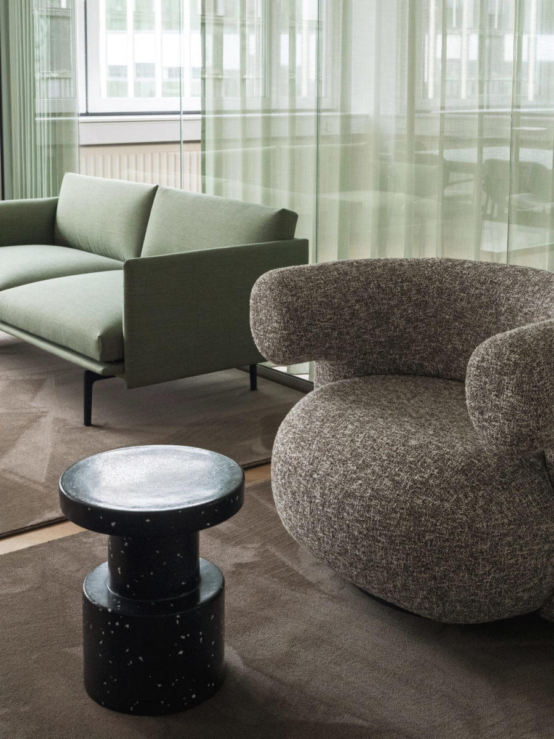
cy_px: 370
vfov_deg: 38.9
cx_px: 277
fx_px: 1046
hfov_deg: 29.7
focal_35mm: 49
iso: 1250
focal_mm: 24
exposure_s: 1/160
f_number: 6.3
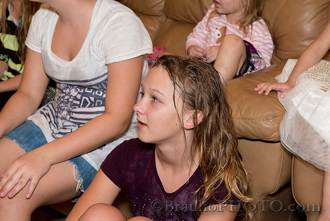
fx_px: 642
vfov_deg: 19.5
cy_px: 110
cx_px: 165
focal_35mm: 70
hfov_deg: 28.8
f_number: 7.1
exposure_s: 1/160
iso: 4000
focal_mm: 70
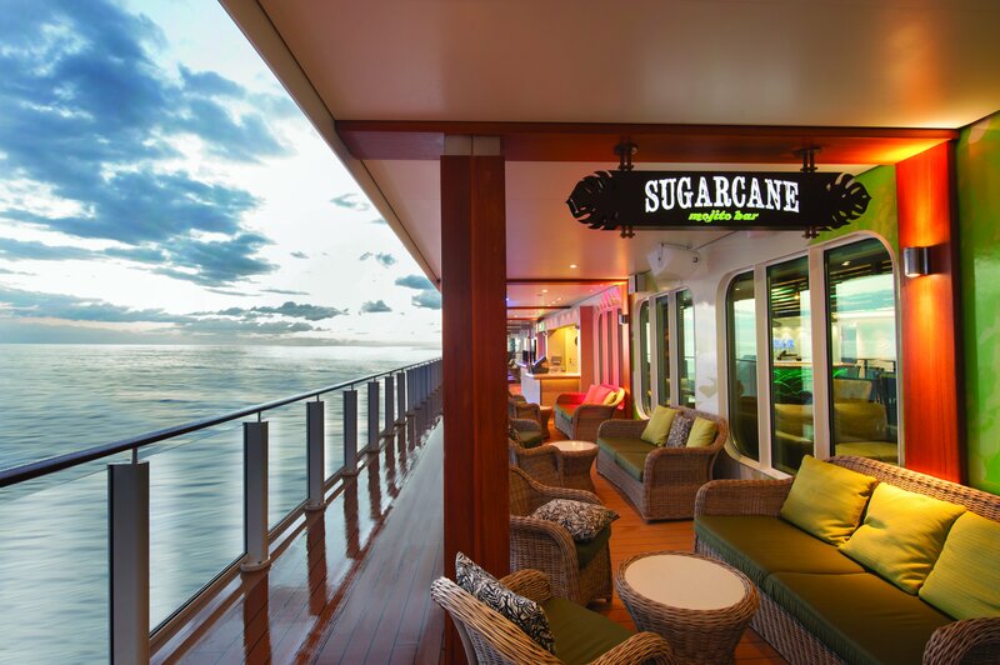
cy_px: 332
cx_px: 500
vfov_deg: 70.3
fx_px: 472
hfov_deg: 93.3
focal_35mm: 17
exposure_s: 1
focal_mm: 17
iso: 200
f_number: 11
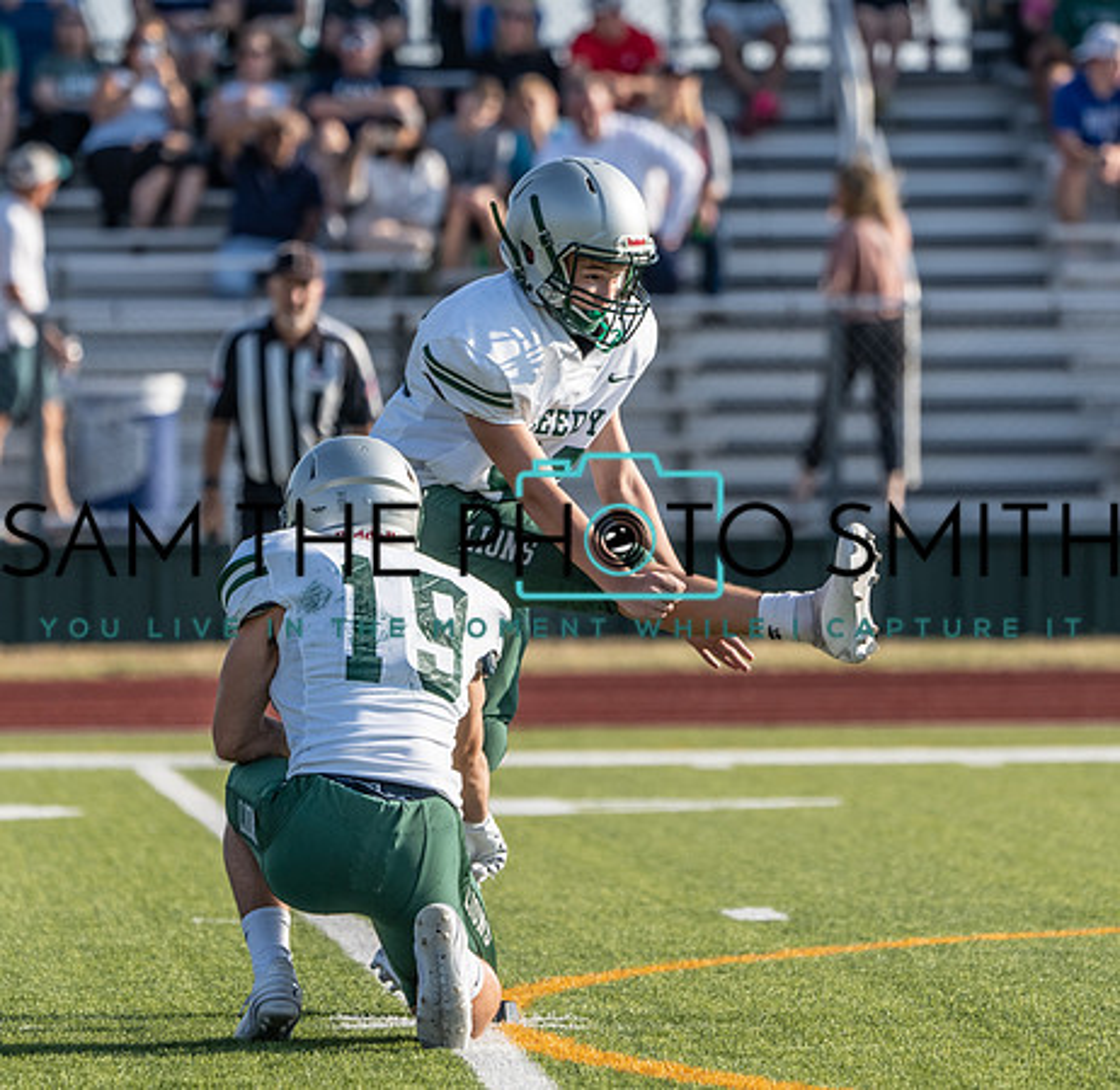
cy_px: 541
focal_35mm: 427
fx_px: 15442
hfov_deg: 4.2
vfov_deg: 4.0
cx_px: 666
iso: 250
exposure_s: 1/1250
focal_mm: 294
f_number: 5.6
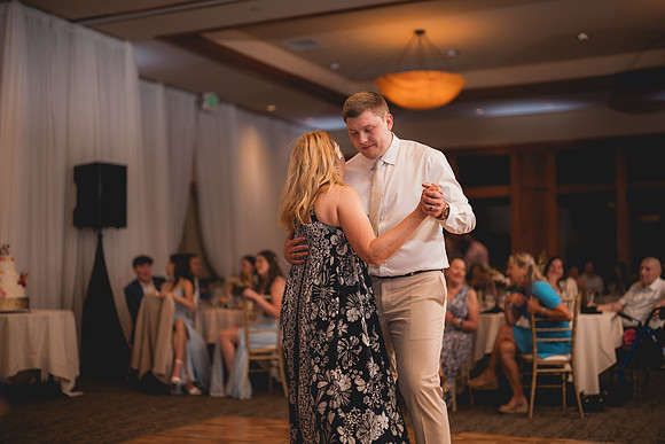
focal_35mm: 50
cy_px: 222
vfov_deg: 27.0
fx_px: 924
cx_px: 332
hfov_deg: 39.6
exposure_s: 1/250
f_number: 1.2
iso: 125
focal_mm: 50
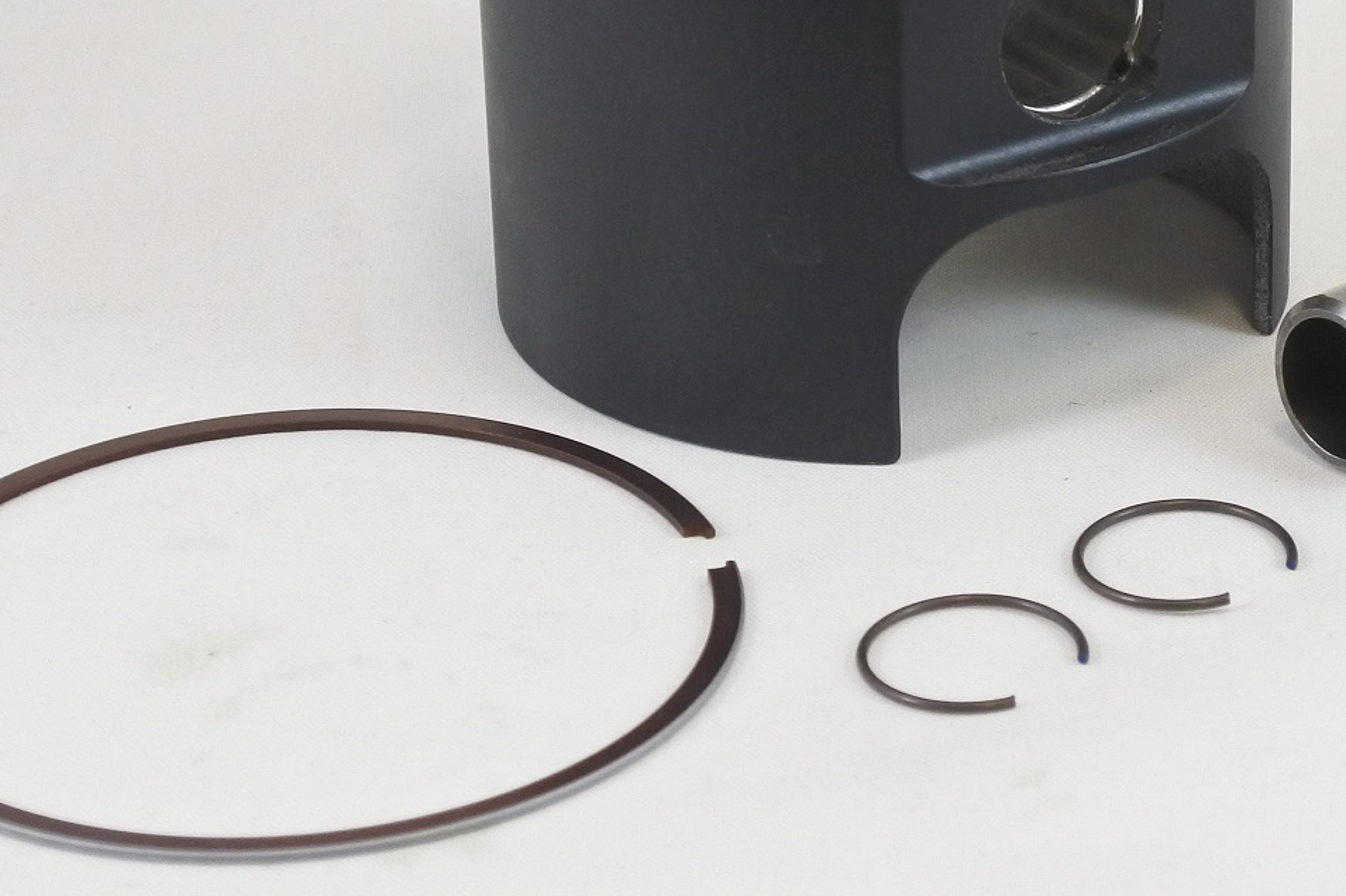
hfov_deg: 21.6
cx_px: 841
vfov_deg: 14.5
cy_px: 180
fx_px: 3513
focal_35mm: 94
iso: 500
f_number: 4.5
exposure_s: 1/125
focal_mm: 18.4
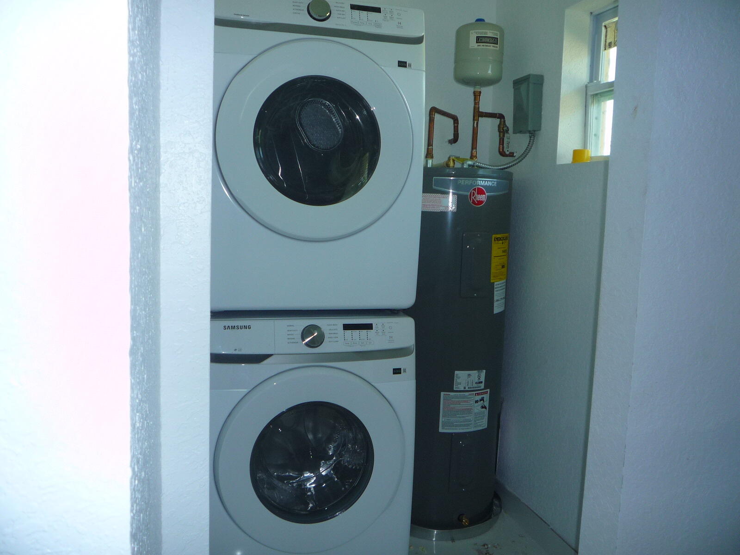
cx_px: 370
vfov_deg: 46.8
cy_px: 278
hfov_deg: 60.0
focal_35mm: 30
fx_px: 641
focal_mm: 5.2
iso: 100
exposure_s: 1/30
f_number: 3.3
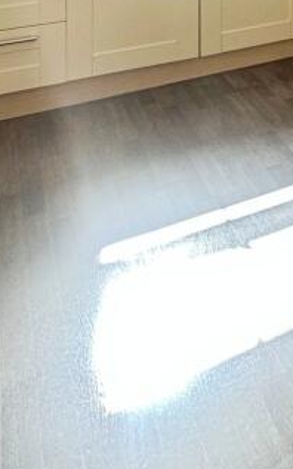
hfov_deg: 21.4
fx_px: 614
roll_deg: -0.1
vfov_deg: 37.6
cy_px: 4
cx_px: 469
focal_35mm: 48
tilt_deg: -8.9
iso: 100
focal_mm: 2.22
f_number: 2.2
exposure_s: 1/99
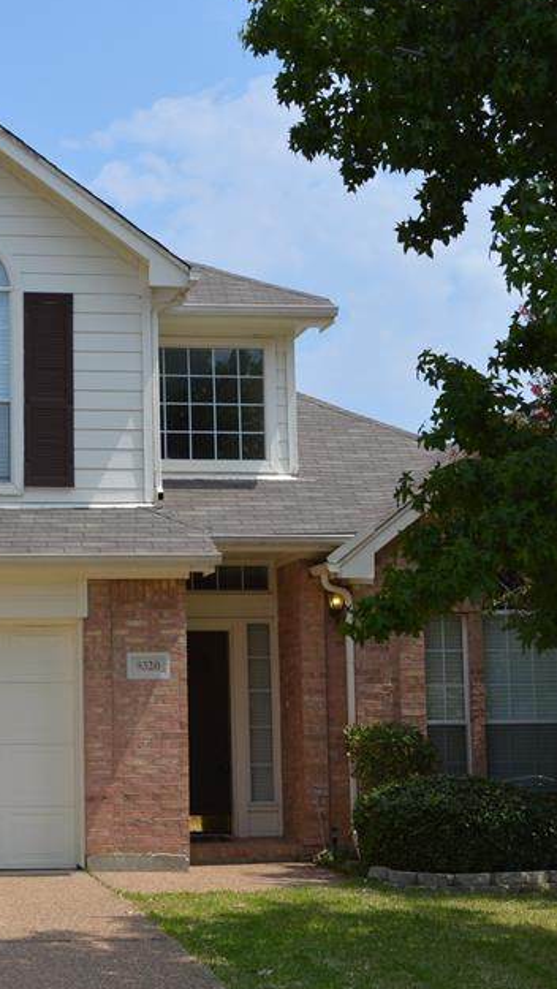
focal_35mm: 72
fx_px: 1889
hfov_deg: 16.5
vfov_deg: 29.3
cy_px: 514
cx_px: 25
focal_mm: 28
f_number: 6.3
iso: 400
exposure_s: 1/1600
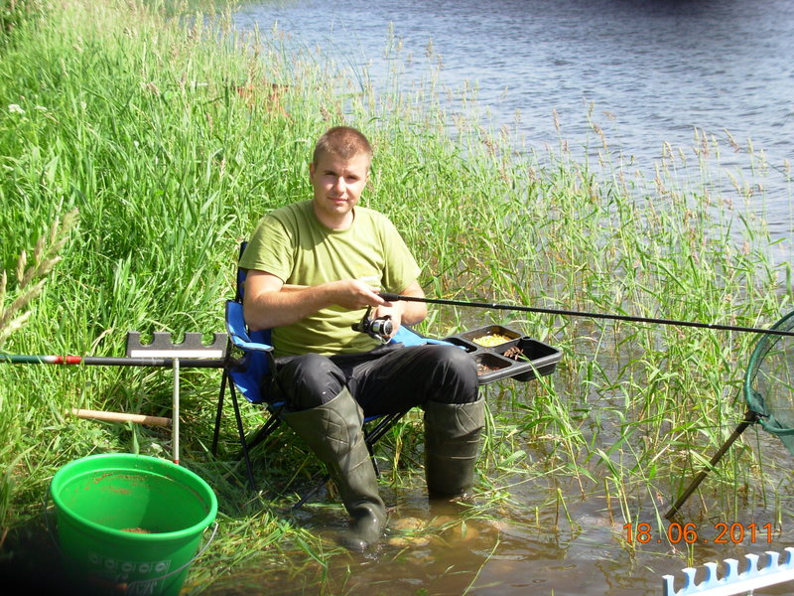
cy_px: 298
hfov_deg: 27.8
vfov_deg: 21.0
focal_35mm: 70
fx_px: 1606
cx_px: 397
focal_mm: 11.5
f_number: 3.5
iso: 50
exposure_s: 1/395
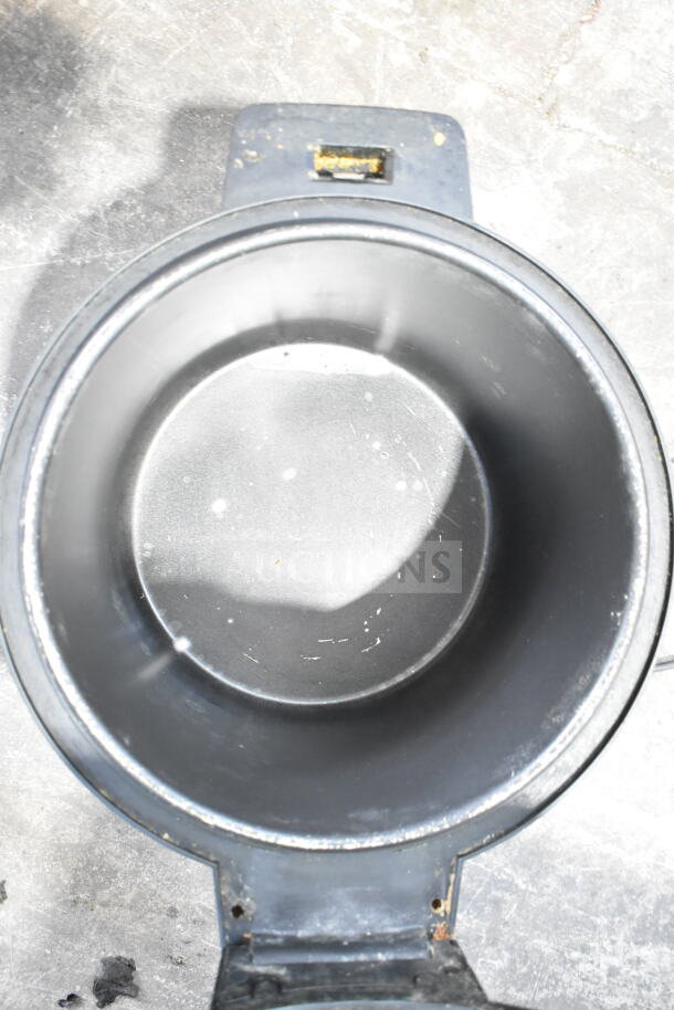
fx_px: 968
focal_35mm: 34
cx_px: 337
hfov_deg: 38.4
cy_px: 505
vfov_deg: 55.1
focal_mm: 23
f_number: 3.8
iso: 3600
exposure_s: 1/40
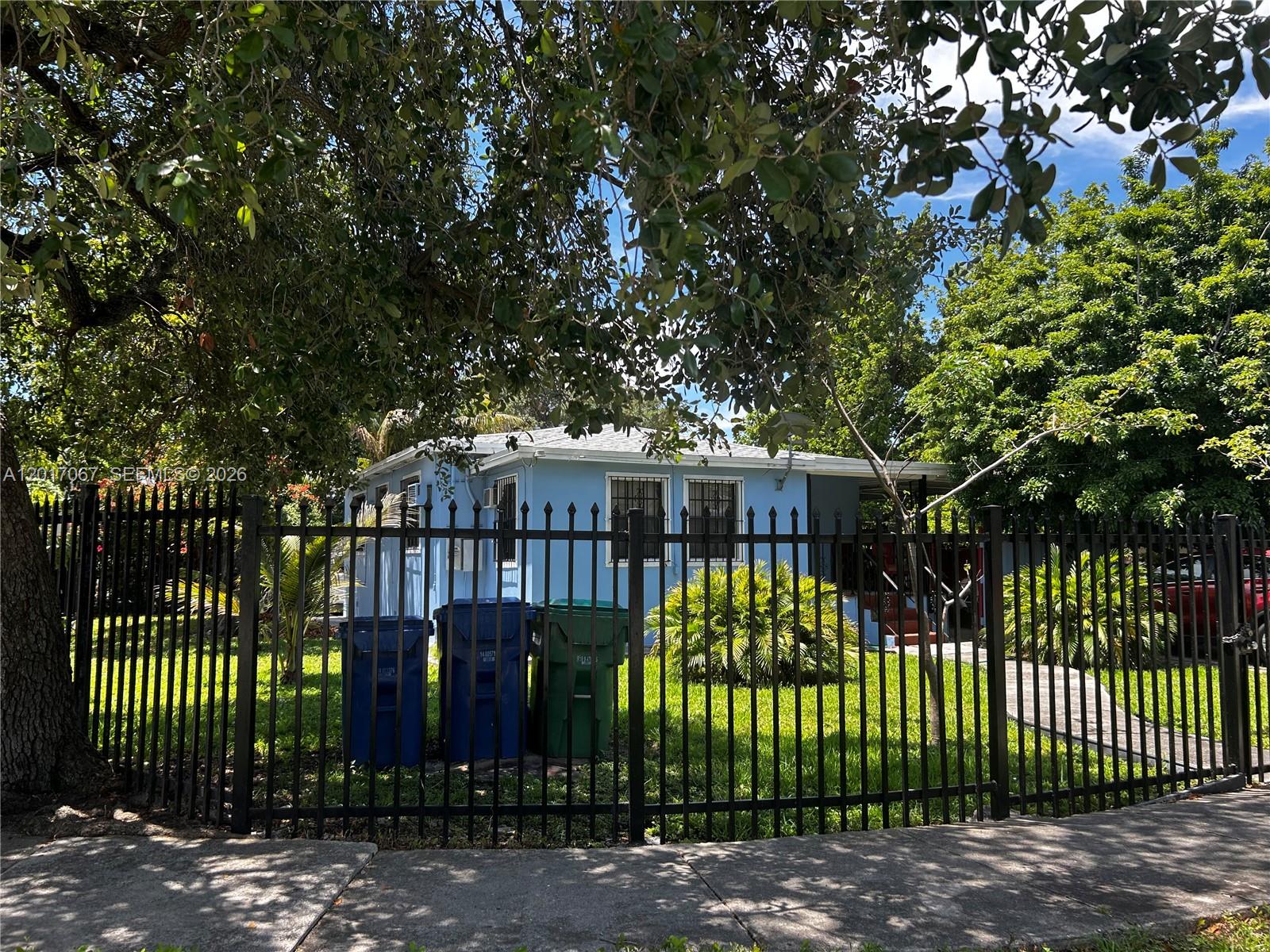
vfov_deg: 53.1
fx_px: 954
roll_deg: +0.6
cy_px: 476
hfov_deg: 67.3
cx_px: 635
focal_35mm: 26
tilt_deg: +3.4
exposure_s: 1/833
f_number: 1.5
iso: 50
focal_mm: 5.7
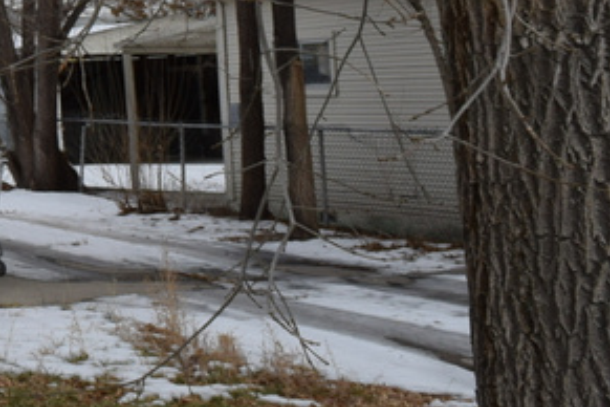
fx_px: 1610
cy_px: -27
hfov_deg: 17.7
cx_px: -455
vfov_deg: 14.1
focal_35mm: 95
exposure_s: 1/250
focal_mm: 18
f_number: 8
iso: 320
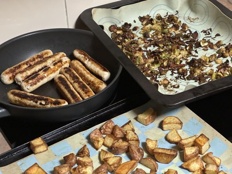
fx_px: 516
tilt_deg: -36.2
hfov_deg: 25.3
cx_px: 116
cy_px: 87
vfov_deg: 19.1
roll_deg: +2.8
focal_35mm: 77
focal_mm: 9
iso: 1250
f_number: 2.8
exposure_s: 1/34
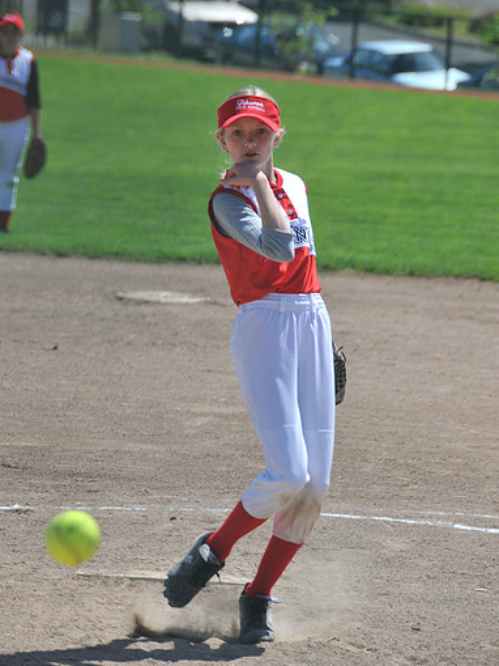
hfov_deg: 4.5
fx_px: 6302
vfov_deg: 6.0
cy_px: 355
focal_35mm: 328
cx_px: 249
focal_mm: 200
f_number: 5.6
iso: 200
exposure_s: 1/250
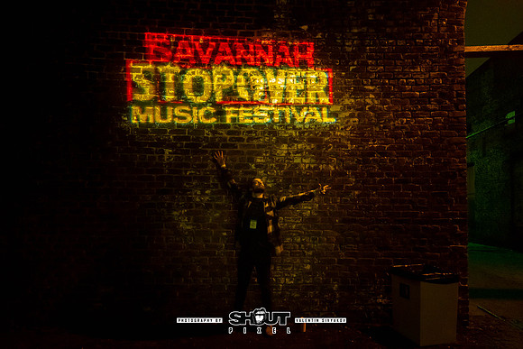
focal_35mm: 21
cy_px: 194
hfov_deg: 81.6
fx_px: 301
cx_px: 290
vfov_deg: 60.0
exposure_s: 1/100
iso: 4000
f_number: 2.8
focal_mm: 18.7
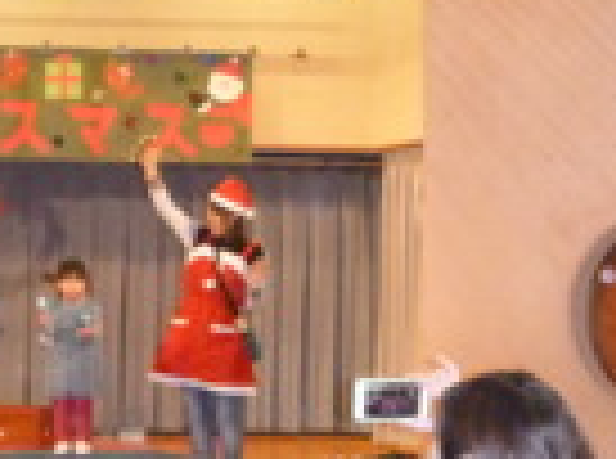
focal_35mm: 64
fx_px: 1136
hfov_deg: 29.8
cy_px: 306
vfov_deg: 22.7
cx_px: 139
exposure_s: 1/60
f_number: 3.9
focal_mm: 4.5
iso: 1250
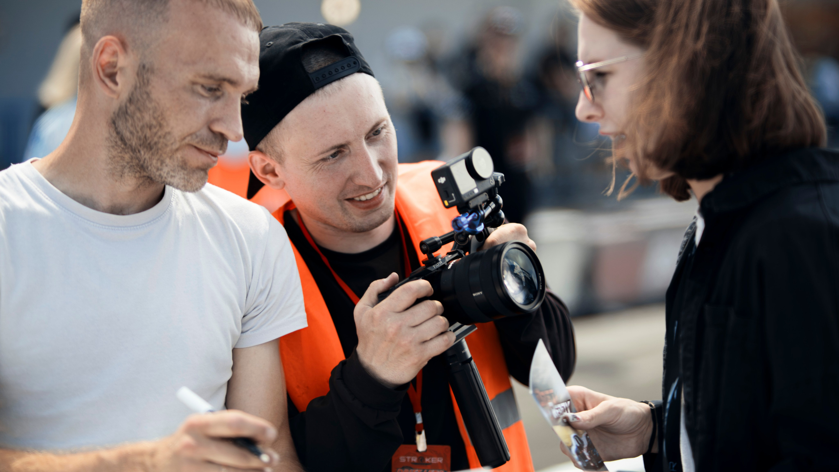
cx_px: 420
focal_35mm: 89
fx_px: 1981
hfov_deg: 23.9
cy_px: 213
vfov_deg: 13.6
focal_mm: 85
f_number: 1.8
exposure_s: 1/250
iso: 100
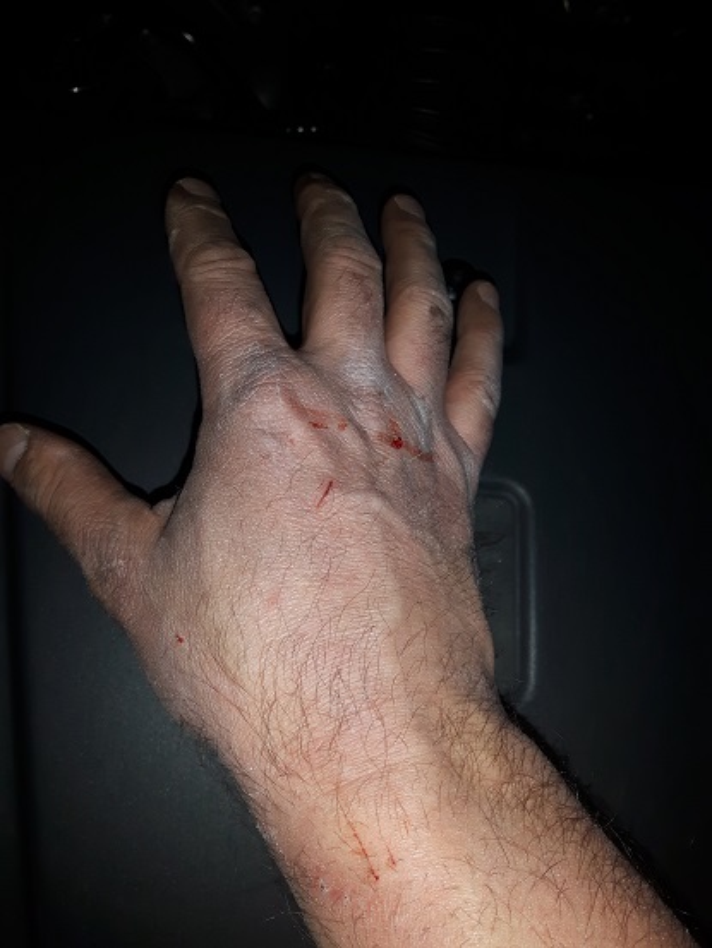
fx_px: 850
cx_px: 356
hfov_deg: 45.5
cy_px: 474
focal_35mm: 31
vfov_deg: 58.3
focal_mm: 3.7
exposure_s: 1/124
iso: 40
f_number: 1.9
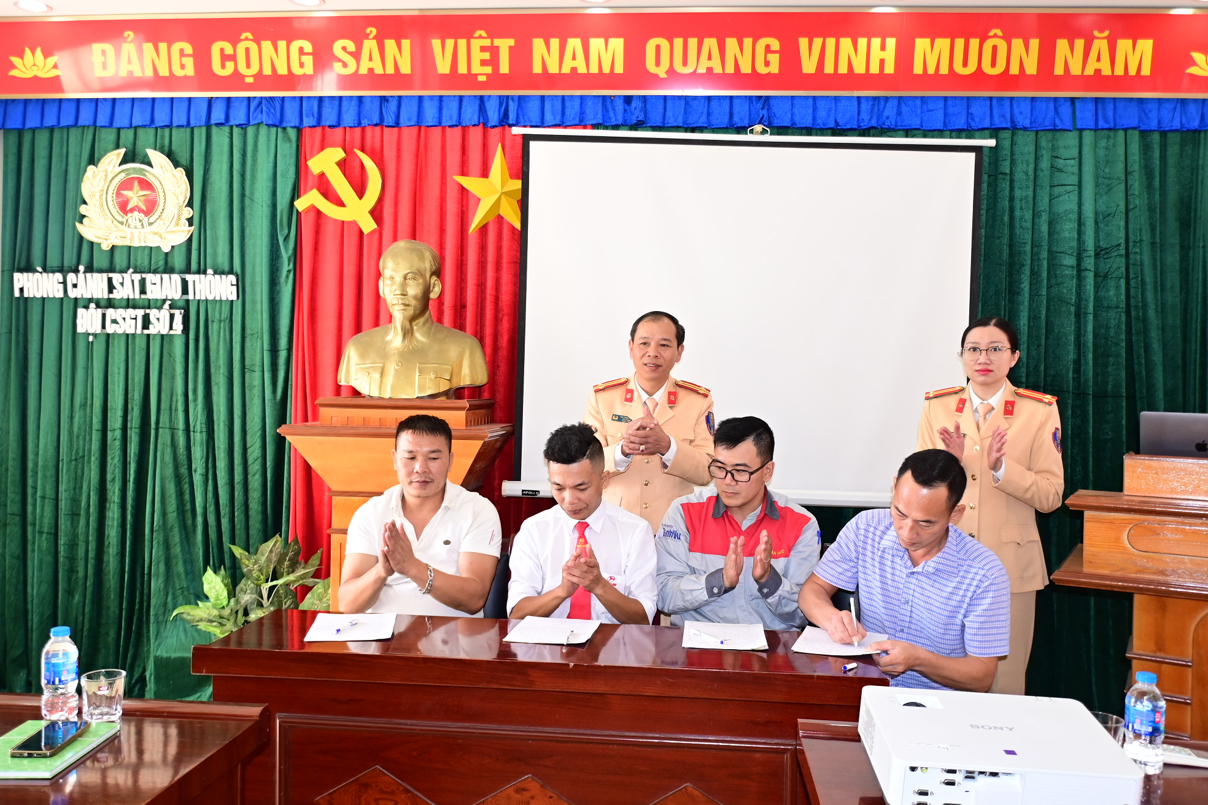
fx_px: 1007
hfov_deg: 61.9
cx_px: 604
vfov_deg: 43.6
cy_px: 402
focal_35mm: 30
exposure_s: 1/200
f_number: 4
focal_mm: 20
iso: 640
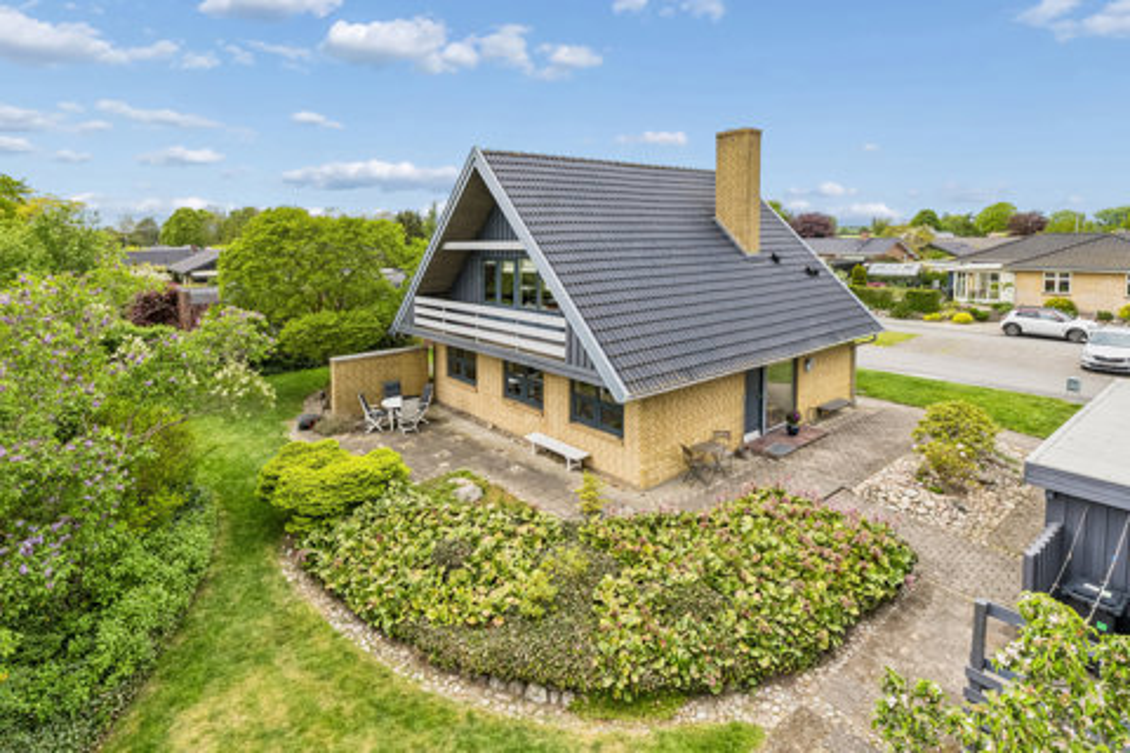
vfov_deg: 67.4
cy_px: 376
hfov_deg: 90.0
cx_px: 565
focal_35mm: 18
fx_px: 565
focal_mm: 12
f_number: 8
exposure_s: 1/200
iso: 250
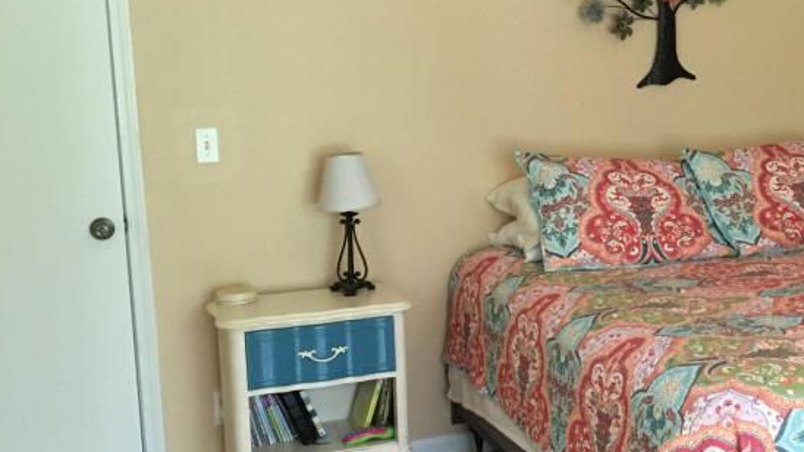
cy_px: 216
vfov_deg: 20.4
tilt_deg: -9.8
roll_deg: +1.2
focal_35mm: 59
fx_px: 1258
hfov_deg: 34.4
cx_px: 643
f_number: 2.2
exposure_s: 1/24
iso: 200
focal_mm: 4.15
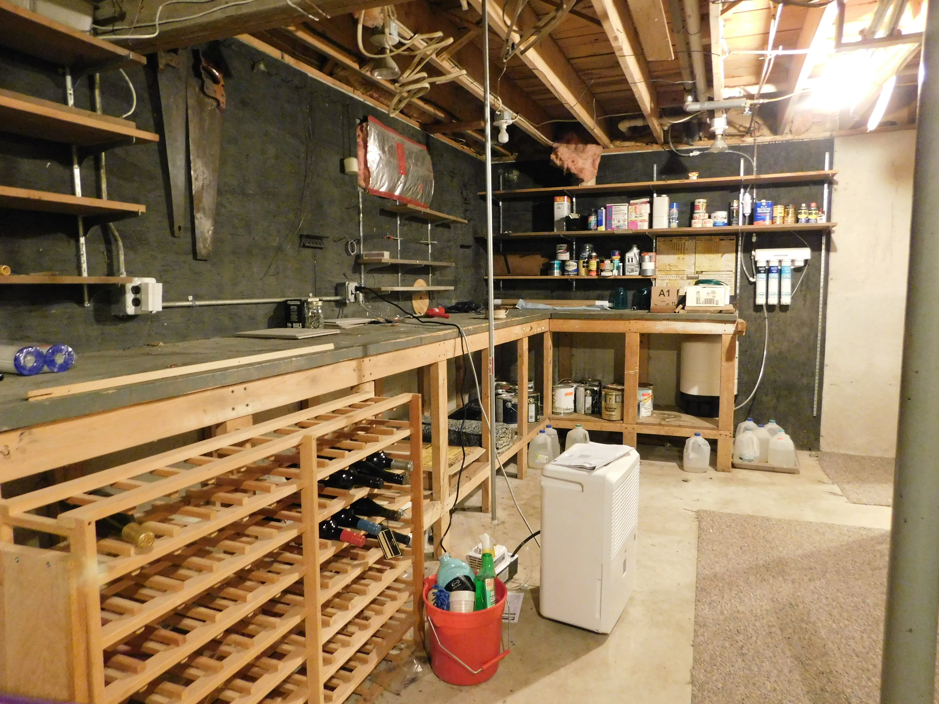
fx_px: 624
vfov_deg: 58.9
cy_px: 352
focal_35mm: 23
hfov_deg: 73.9
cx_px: 470
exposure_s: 1/5
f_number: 3
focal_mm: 4
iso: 800
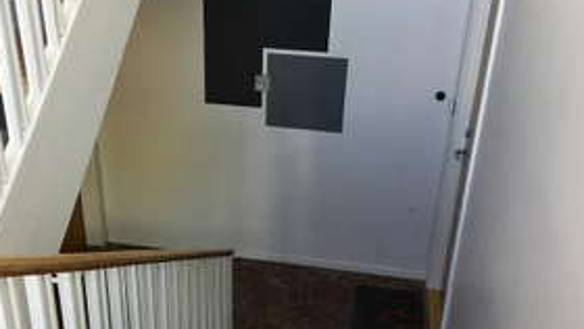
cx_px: 247
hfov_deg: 45.3
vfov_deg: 26.6
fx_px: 697
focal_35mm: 45
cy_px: 179
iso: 25
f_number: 2.4
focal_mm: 3.3
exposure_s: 1/33
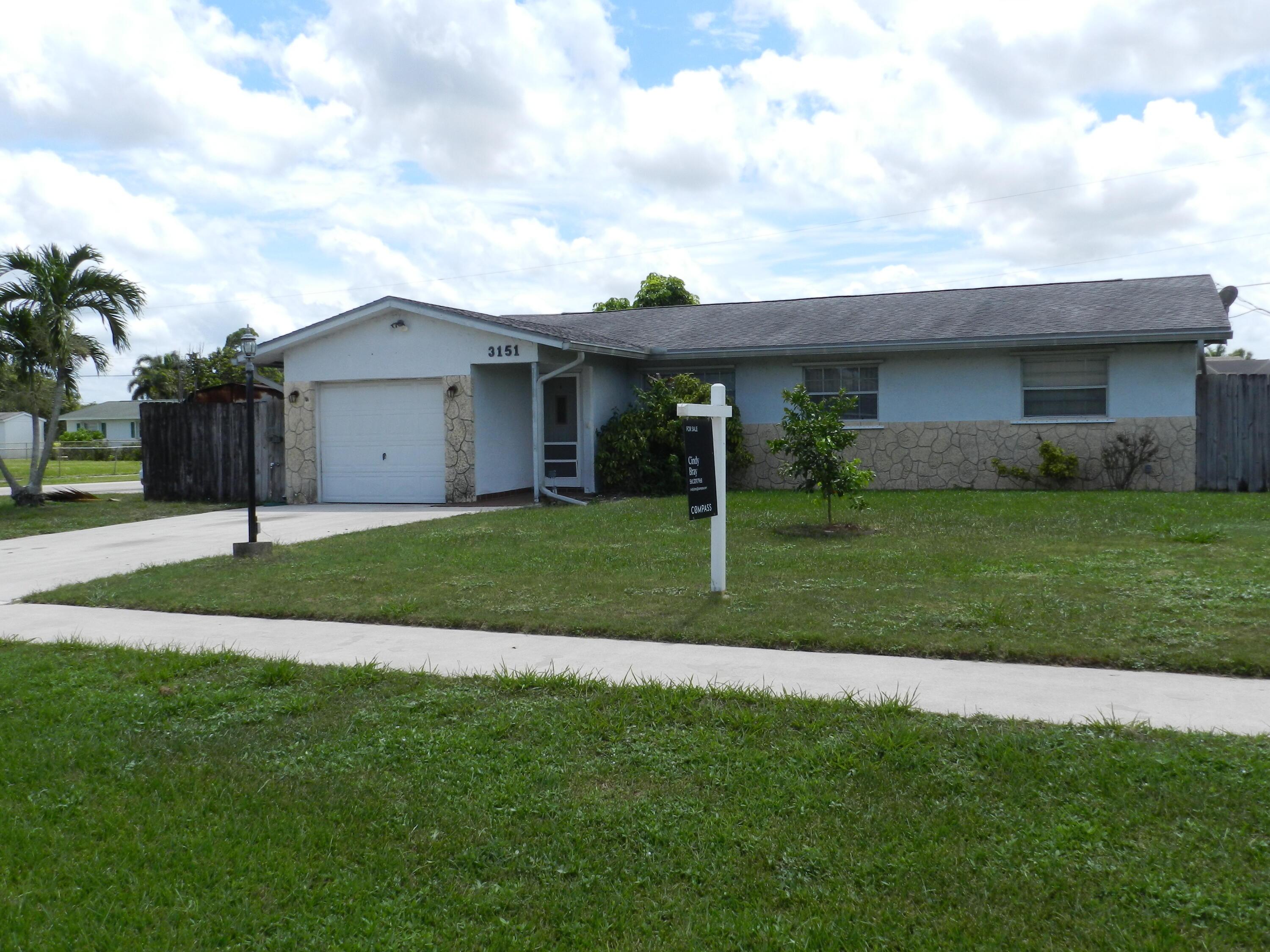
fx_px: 1174
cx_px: 635
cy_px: 476
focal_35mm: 32
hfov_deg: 56.8
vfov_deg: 44.2
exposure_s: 1/800
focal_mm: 5.6
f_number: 4.5
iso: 160
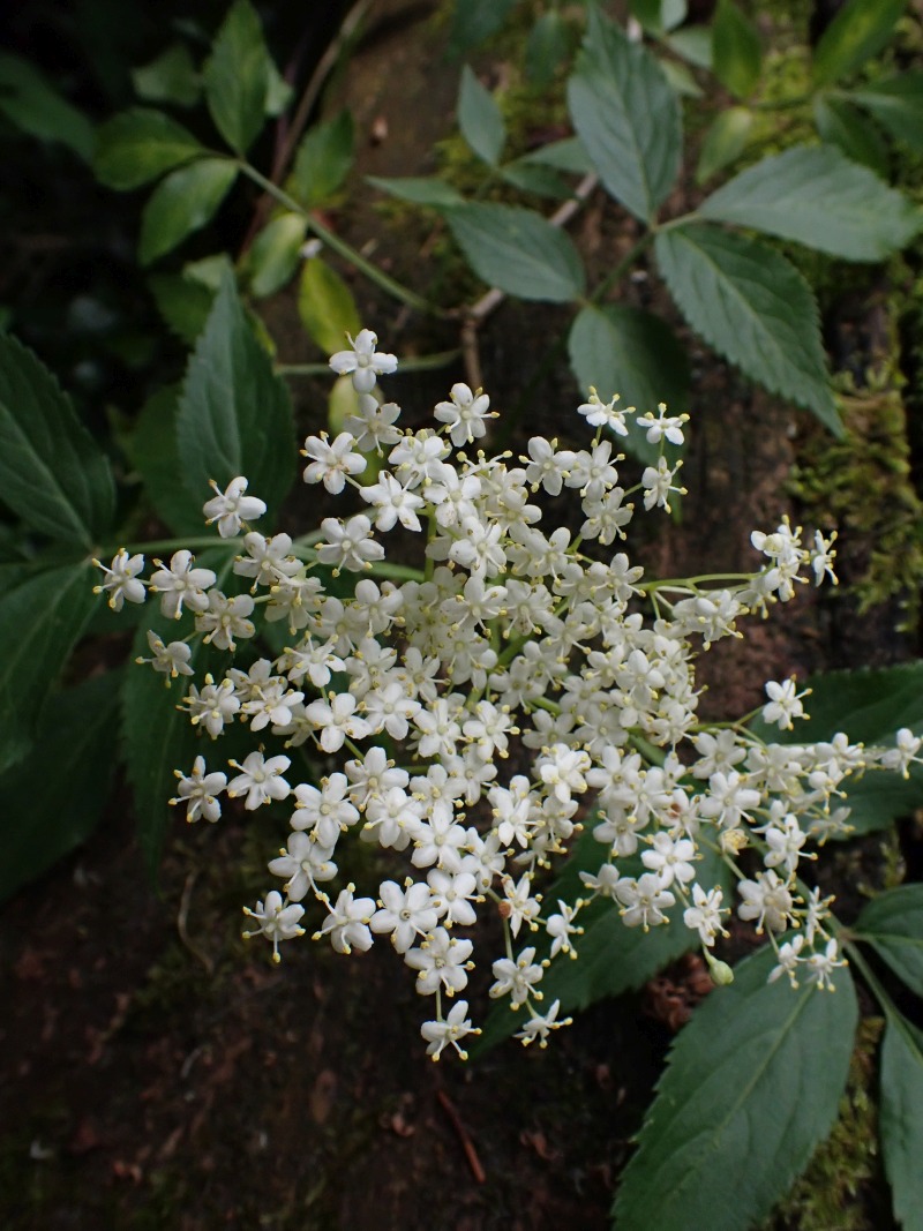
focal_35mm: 30
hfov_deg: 46.8
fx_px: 1067
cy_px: 616
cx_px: 462
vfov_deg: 60.0
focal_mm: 5.4
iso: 320
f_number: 3.2
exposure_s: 1/640
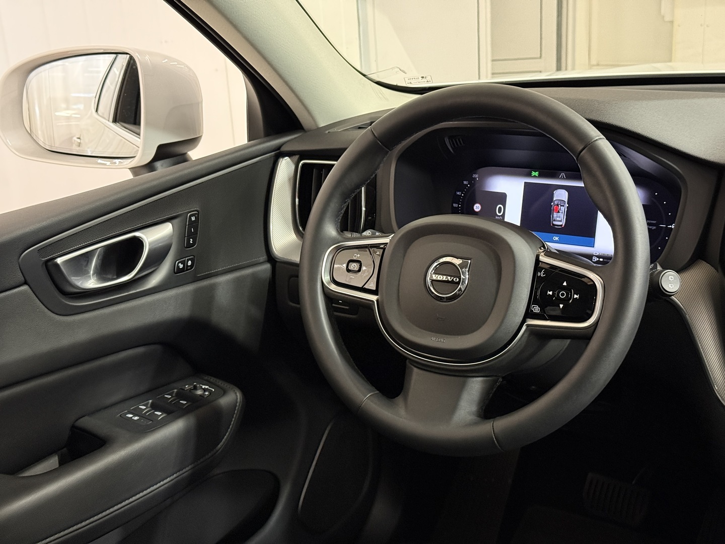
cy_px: 272
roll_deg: +4.2
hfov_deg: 39.7
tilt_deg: -18.3
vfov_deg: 30.3
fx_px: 1005
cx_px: 362
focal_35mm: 48
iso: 500
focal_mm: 6.76
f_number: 1.78
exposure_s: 1/39
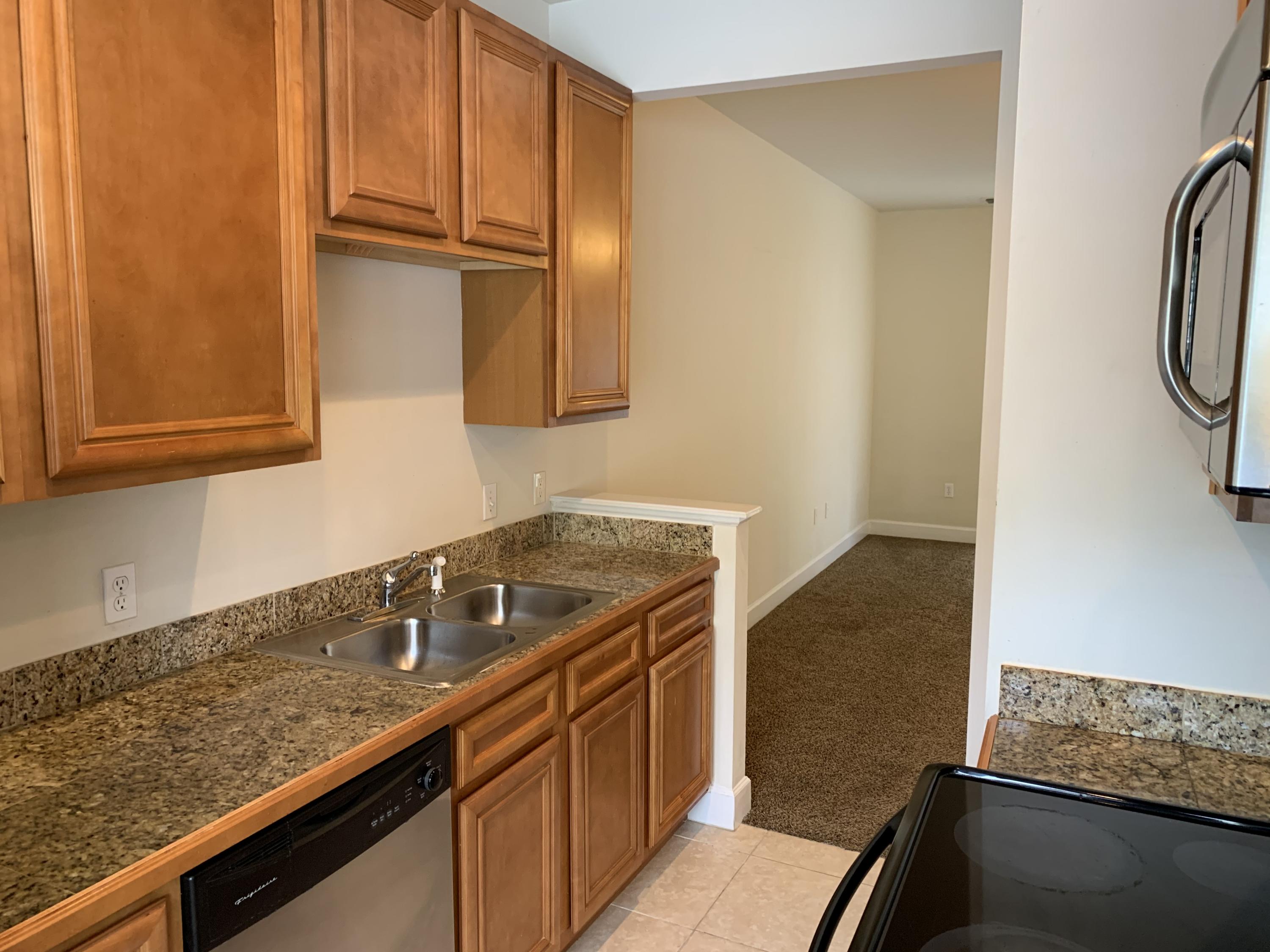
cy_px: 476
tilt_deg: -7.2
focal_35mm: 26
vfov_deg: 53.1
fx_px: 954
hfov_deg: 67.3
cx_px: 635
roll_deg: -0.8
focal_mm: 4.25
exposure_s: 1/60
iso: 160
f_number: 1.8
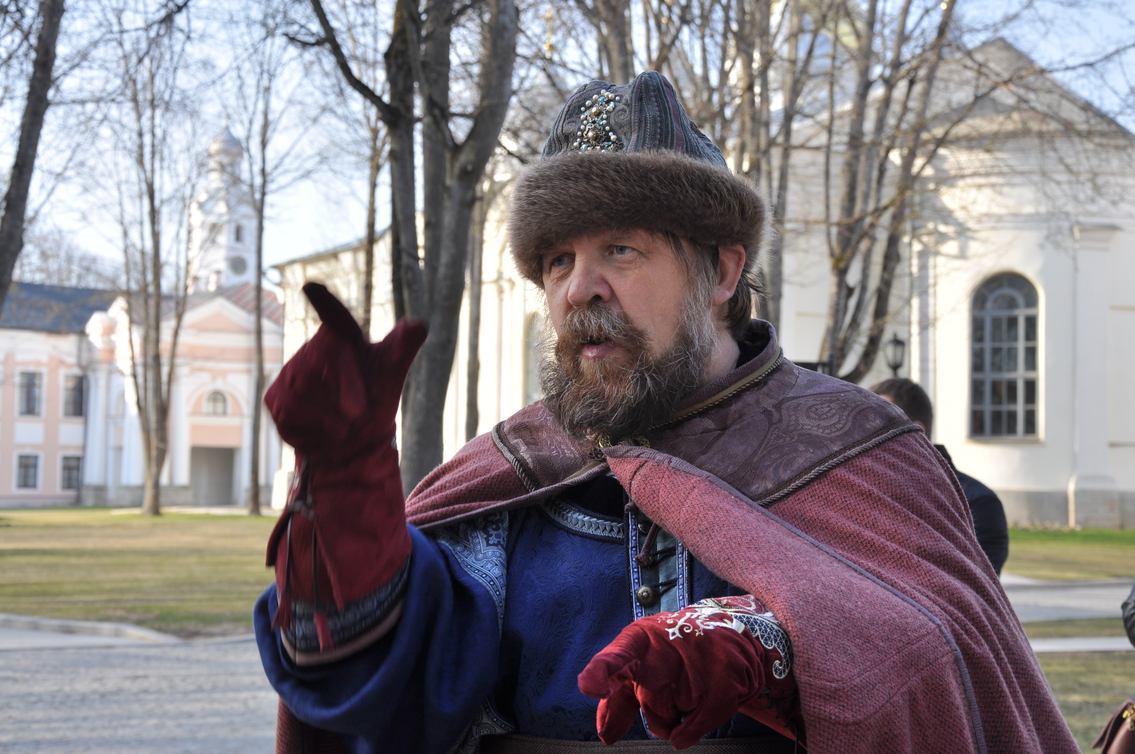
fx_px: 2126
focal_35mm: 68
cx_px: 568
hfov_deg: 29.9
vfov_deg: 20.1
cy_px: 377
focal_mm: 45
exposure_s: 1/160
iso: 200
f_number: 8
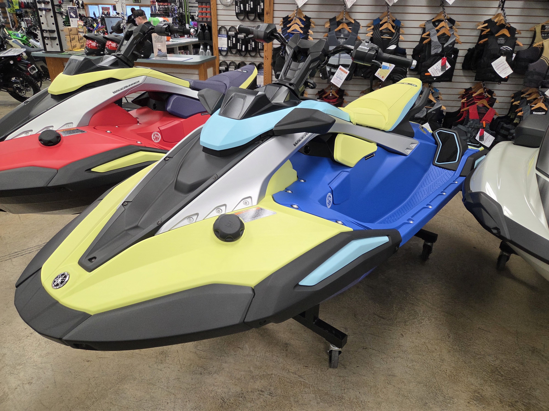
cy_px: 206
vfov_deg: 58.9
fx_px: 365
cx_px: 274
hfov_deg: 73.9
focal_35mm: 23
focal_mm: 5.4
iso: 125
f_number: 1.8
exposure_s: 1/120
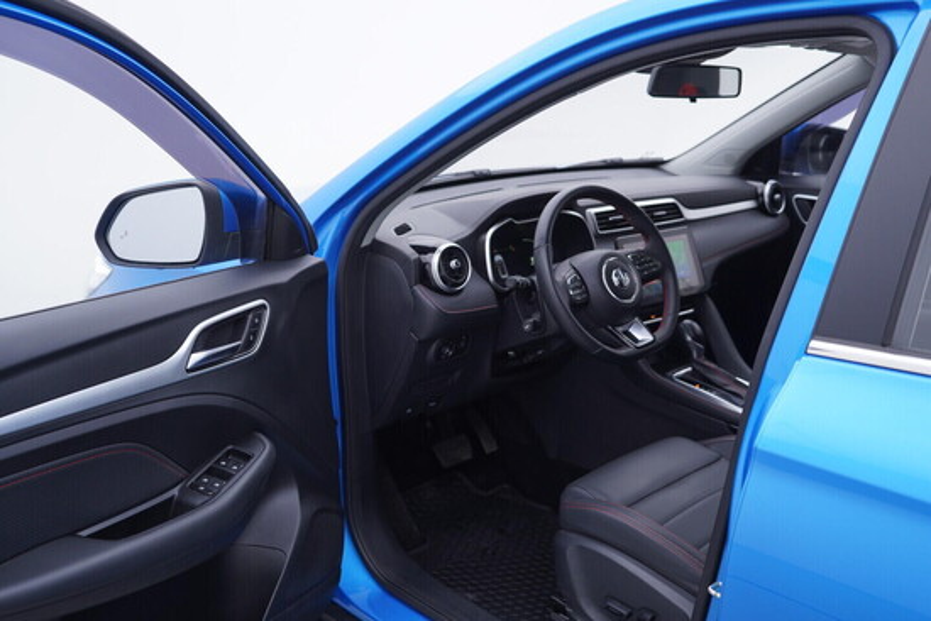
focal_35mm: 36
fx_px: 931
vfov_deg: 36.9
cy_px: 310
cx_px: 466
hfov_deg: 53.1
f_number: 3.2
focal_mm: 24
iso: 125
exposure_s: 1/50
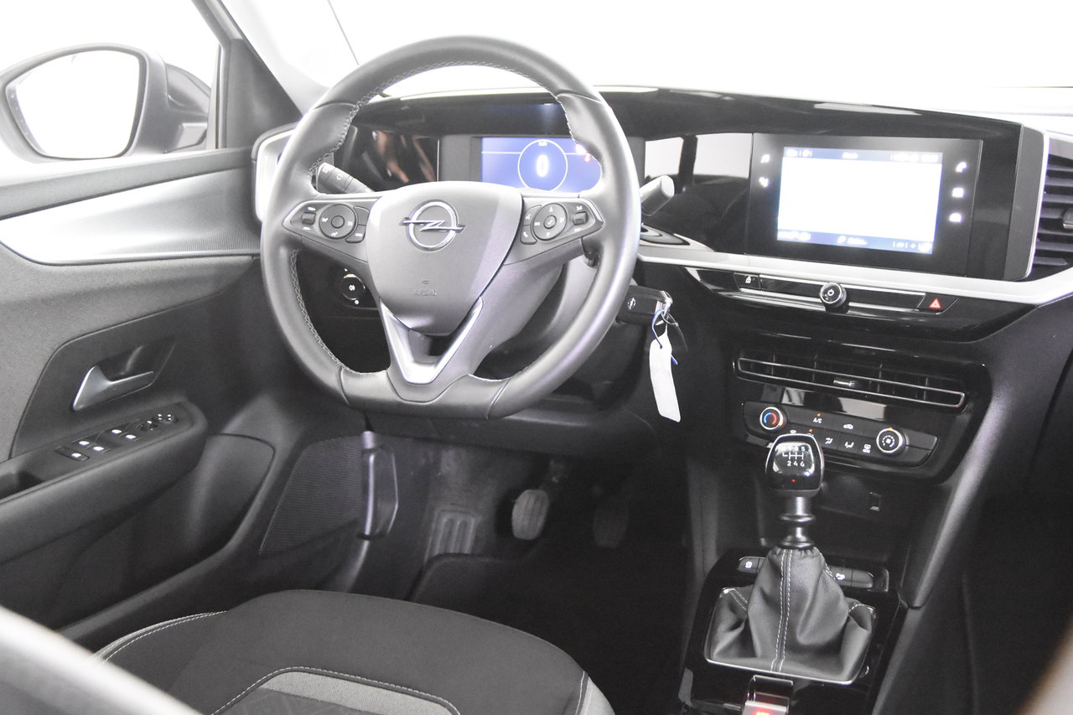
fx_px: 1073
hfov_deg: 53.1
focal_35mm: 36
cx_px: 536
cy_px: 358
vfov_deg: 36.9
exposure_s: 1/40
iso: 11400
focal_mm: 24
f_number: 3
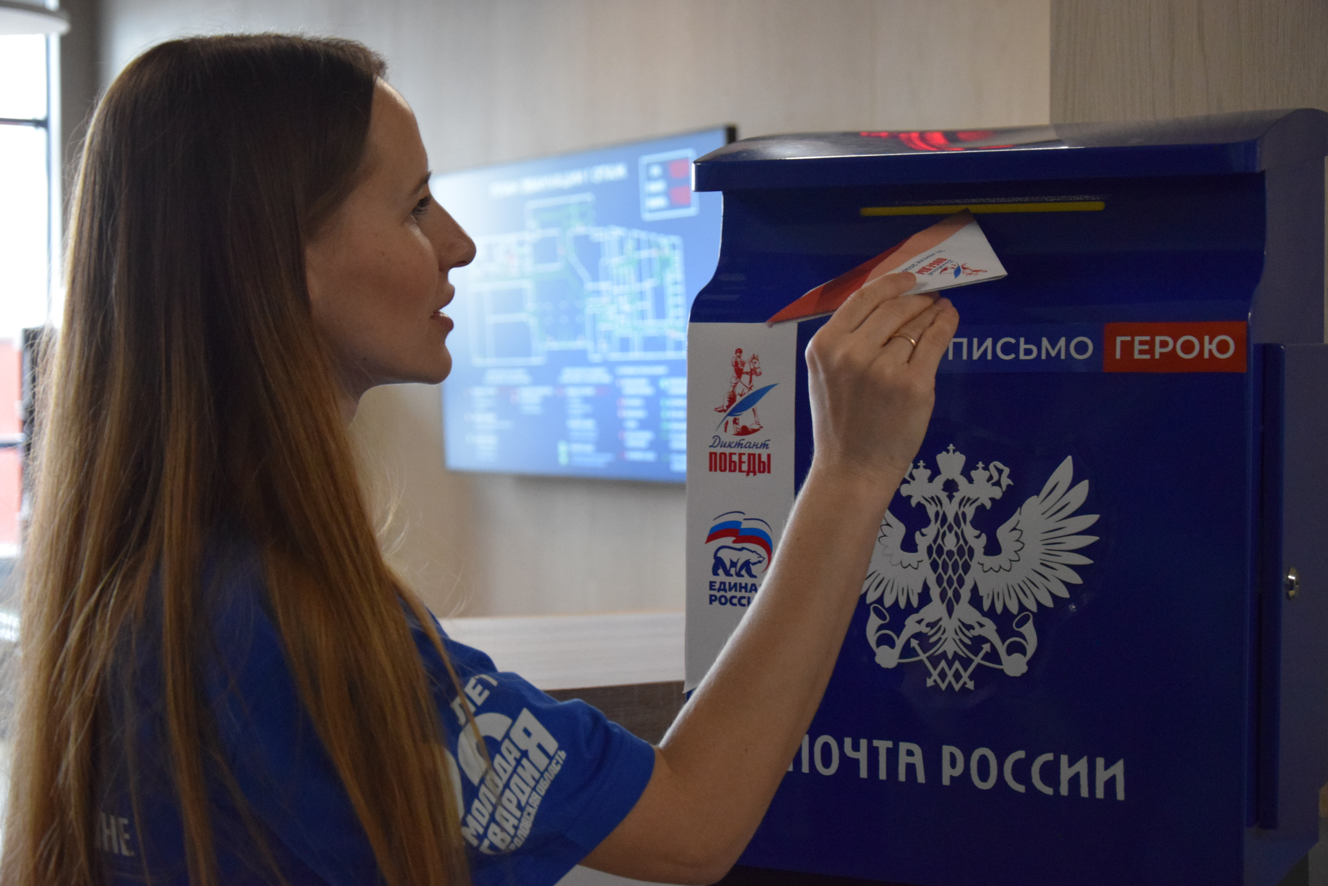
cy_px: 443
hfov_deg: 33.4
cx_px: 664
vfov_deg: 22.6
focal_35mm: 60
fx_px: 2214
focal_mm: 40
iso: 3200
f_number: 4.5
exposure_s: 1/125
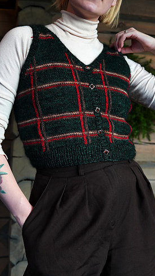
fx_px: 351
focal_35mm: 48
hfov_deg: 24.9
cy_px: 138
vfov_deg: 42.9
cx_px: 85
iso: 1250
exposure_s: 1/160
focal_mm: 30
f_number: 4
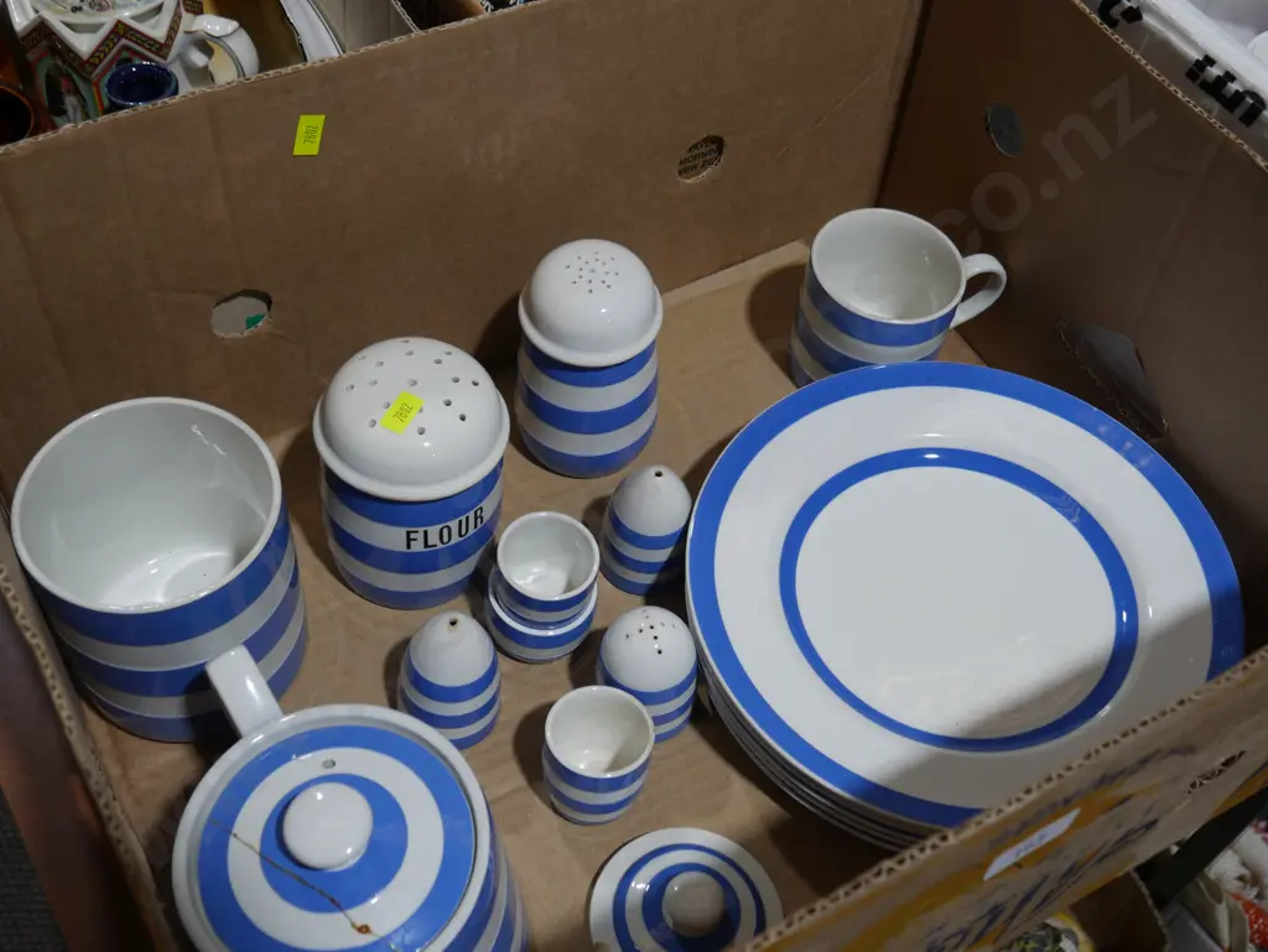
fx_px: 1466
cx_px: 634
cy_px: 476
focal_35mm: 40
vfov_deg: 36.0
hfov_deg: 46.8
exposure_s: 1/100
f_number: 4.5
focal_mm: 20
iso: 200
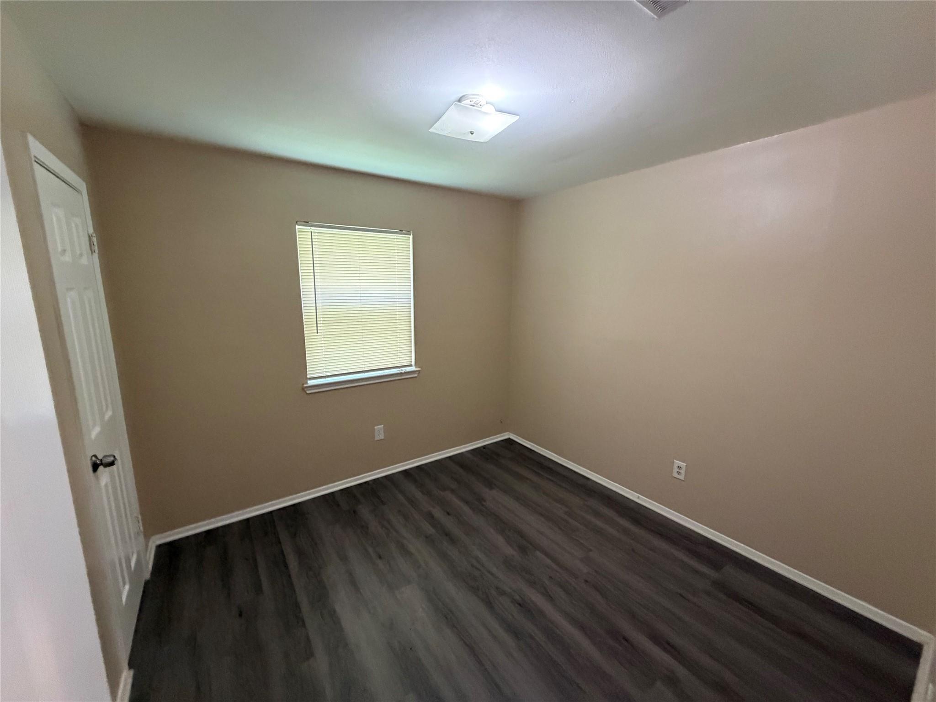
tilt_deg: -10.1
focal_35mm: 14
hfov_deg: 102.1
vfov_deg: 85.7
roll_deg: +0.0
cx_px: 468
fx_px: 379
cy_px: 351
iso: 500
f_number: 2.2
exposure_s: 1/60
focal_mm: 2.22
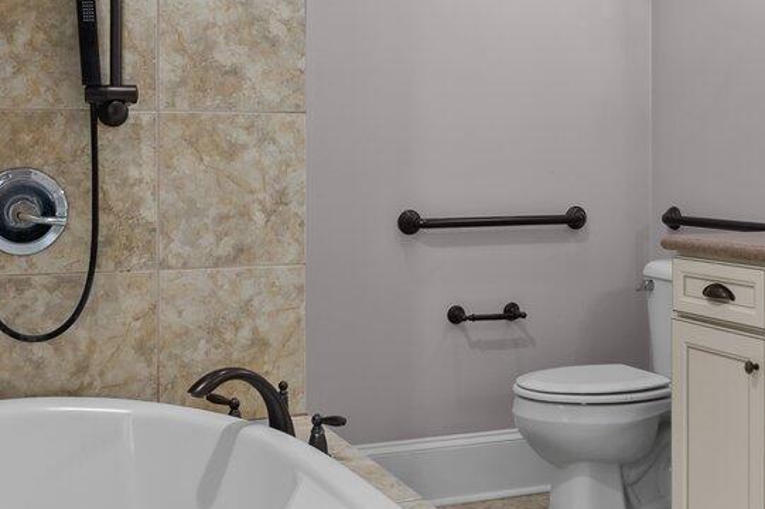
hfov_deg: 37.5
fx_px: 1126
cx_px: 419
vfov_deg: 25.0
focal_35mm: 53
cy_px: 99
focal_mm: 14
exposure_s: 1/2
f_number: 8
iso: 250
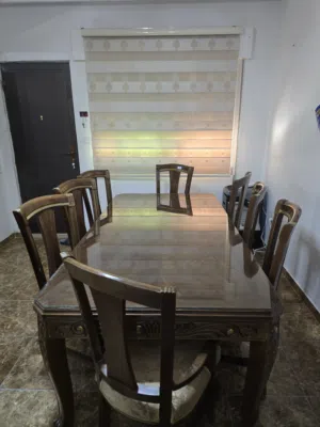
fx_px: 283
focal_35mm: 23
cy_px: 214
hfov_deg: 58.9
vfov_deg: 73.9
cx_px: 160
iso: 640
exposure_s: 1/100
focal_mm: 6.3
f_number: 1.7
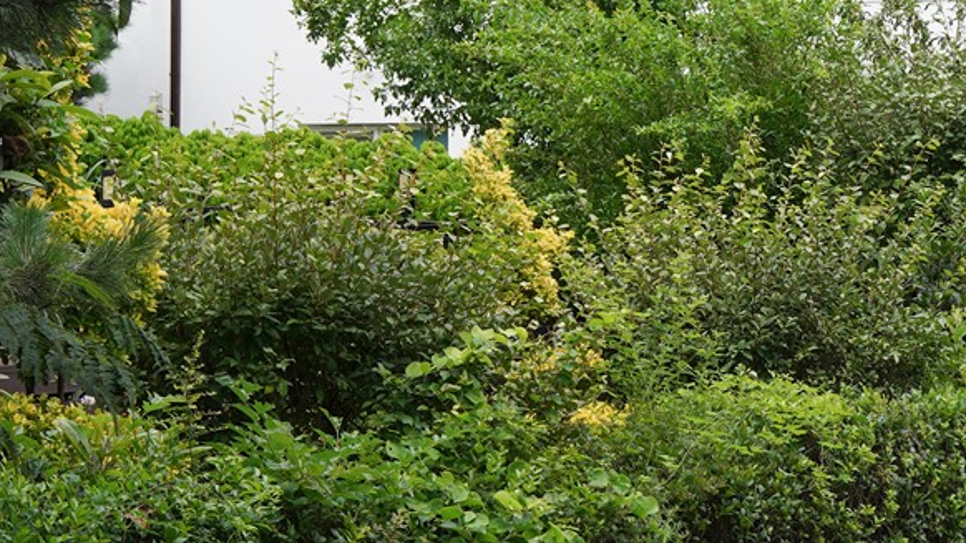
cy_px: 25
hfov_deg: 16.4
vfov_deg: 9.6
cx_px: 1124
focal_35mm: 126
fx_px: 3227
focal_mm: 35
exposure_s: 1/125
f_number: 7.1
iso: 100
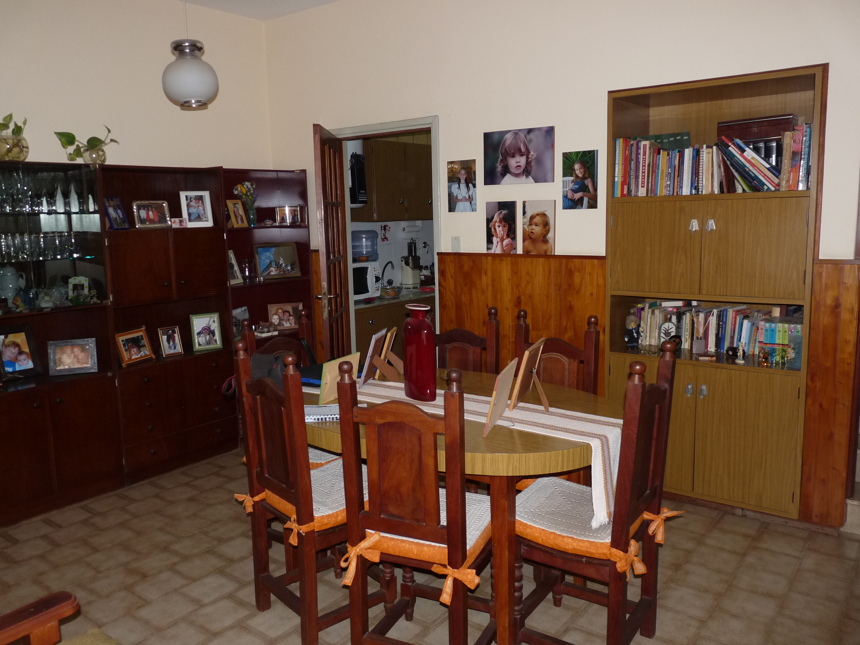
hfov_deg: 65.3
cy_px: 322
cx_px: 430
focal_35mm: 27
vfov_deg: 51.4
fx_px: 671
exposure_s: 1/60
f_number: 2.8
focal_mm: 4.8
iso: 200
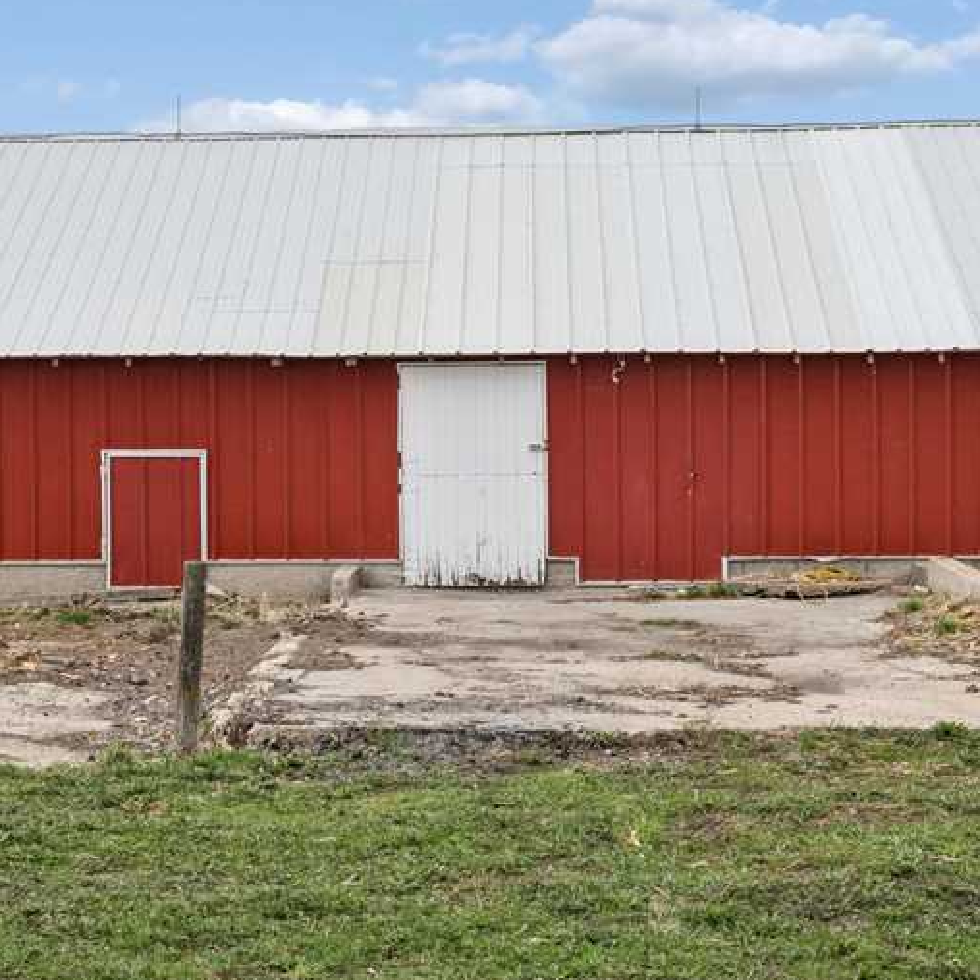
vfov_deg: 23.0
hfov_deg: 23.1
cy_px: 412
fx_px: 2402
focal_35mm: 75
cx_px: 459
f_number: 9
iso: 400
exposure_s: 1/250
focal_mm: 35
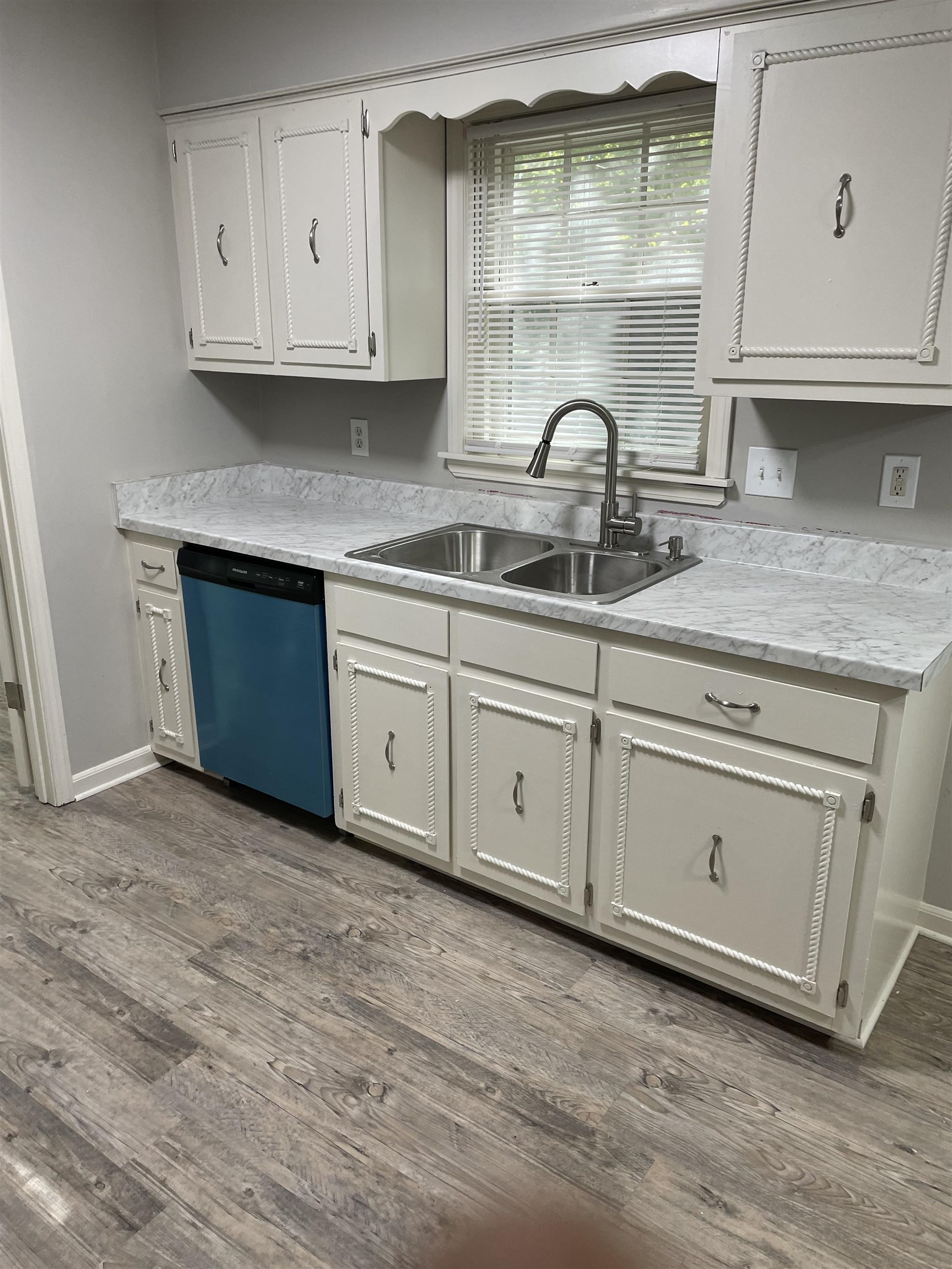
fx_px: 953
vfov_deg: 67.3
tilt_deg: -15.7
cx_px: 476
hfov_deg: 53.1
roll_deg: +0.3
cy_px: 634
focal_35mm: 26
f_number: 1.6
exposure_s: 1/60
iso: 80
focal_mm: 4.2
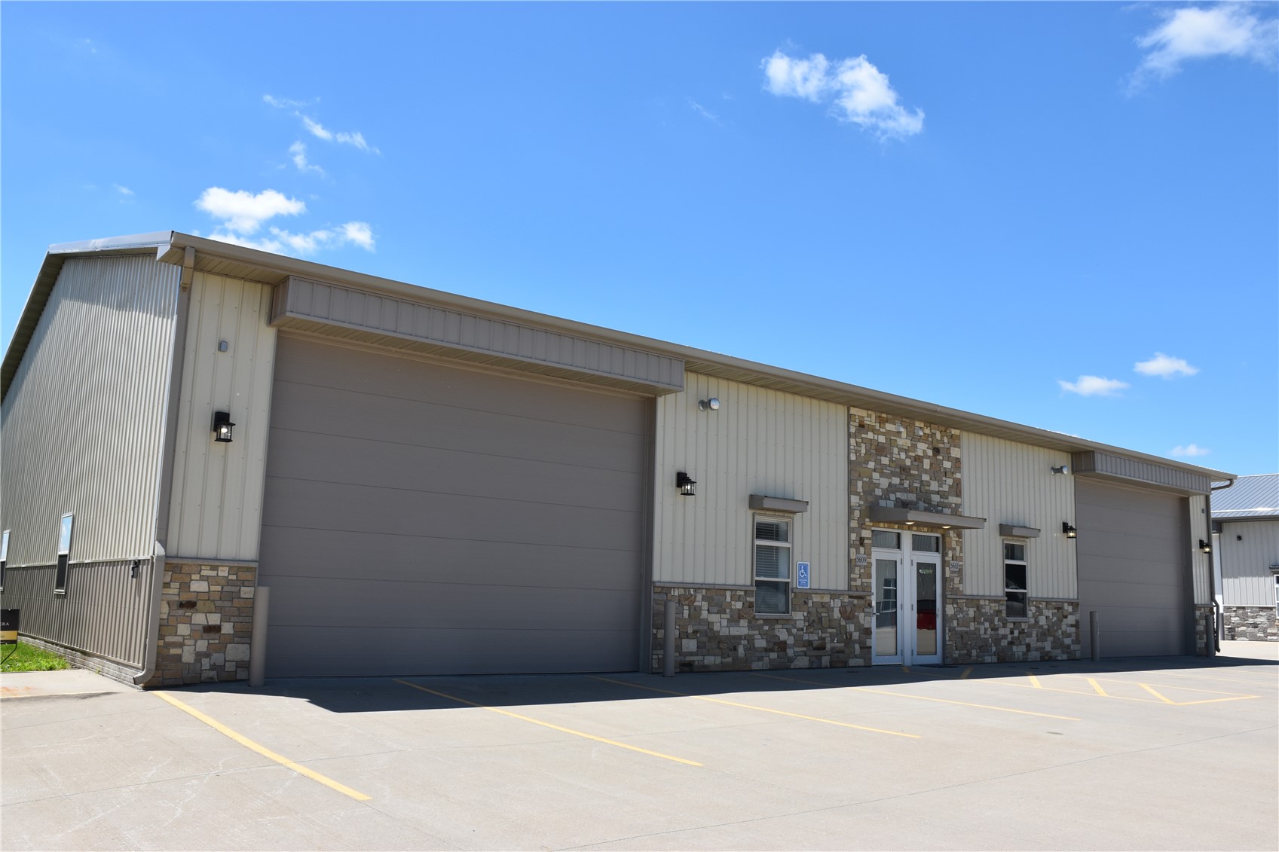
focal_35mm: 30
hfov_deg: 61.9
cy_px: 426
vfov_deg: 43.6
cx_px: 640
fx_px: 1066
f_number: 10
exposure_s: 1/400
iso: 200
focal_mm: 20
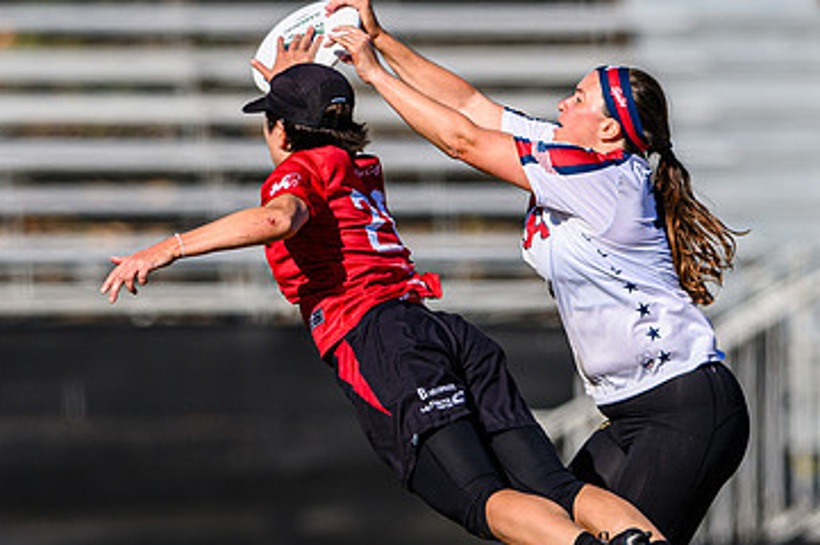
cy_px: 378
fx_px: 30335
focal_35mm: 1333
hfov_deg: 1.5
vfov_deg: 1.0
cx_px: 269
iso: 100
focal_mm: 400
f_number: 3.2
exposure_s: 1/2500
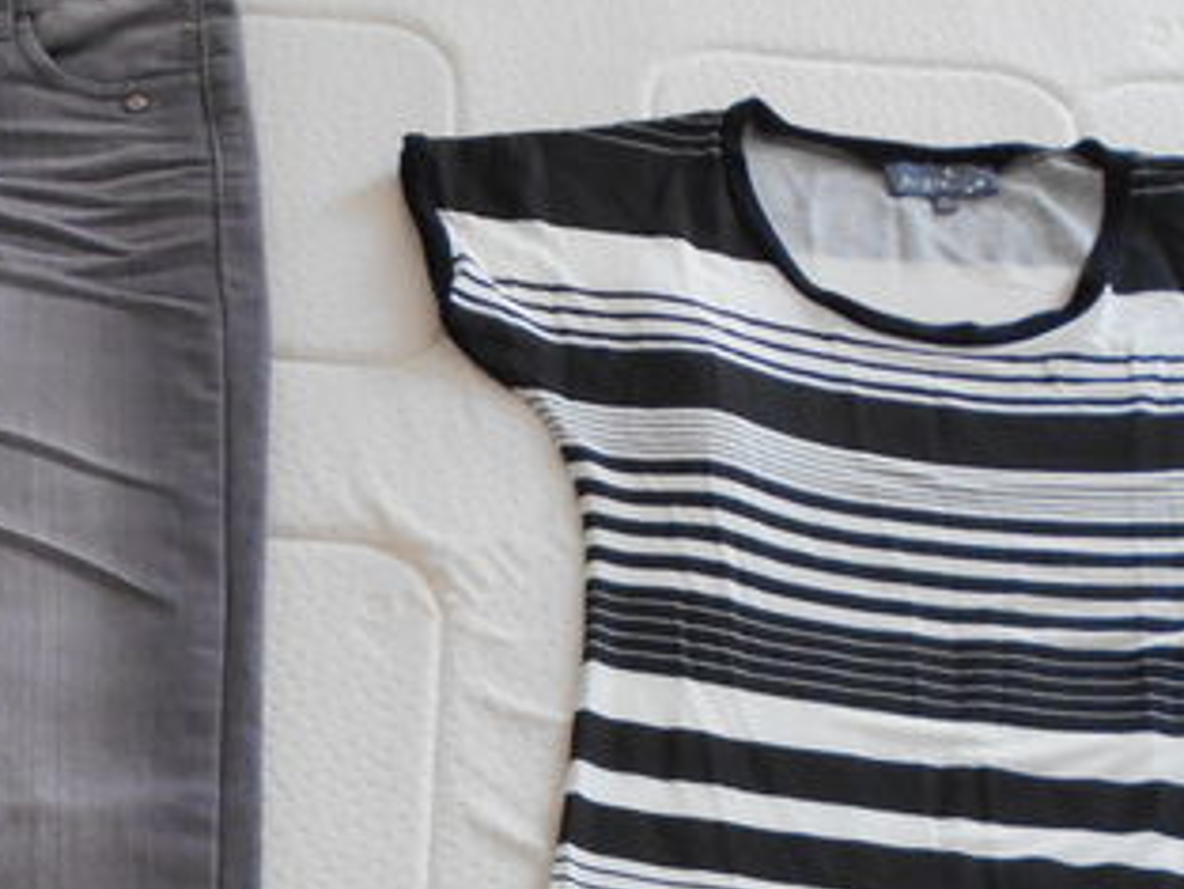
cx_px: 200
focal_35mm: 83
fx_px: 2840
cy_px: 980
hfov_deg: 23.1
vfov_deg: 17.2
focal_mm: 4.6
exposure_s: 1/30
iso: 200
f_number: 3.2
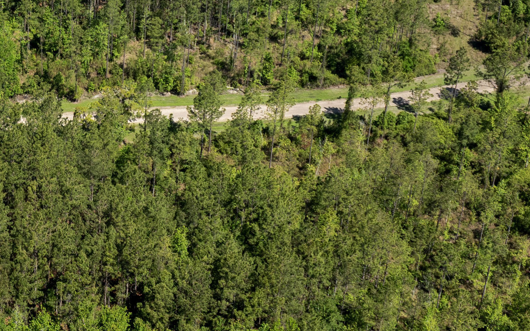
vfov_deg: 15.7
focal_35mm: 82
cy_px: 41
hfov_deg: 24.1
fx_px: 1184
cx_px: -6
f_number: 2.8
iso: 100
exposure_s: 1/120
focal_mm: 12.29
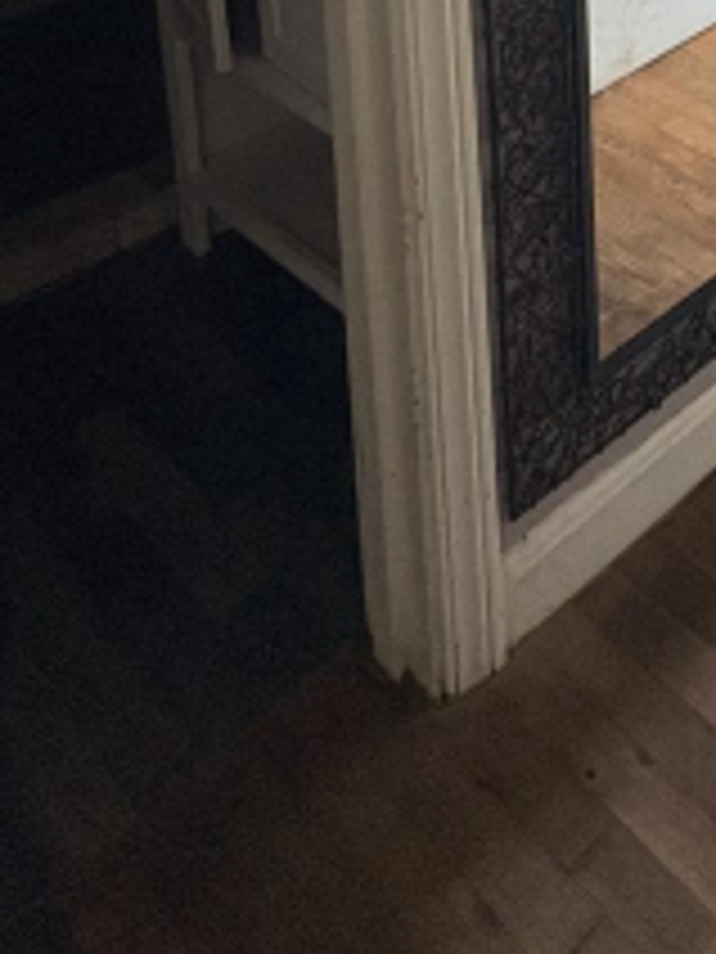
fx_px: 1213
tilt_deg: -9.6
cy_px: -358
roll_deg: -1.9
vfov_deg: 30.8
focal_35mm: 44
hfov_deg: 26.1
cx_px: 1013
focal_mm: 2.22
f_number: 2.2
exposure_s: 1/99
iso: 200
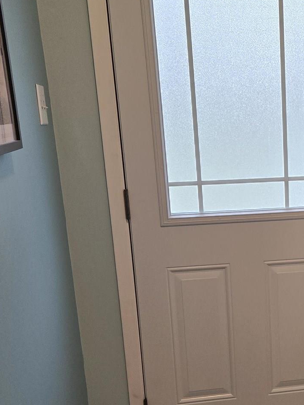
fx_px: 655
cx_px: 306
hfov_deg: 24.9
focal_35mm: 56
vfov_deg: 33.8
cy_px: 289
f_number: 1.8
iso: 200
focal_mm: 5.4
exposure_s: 1/120
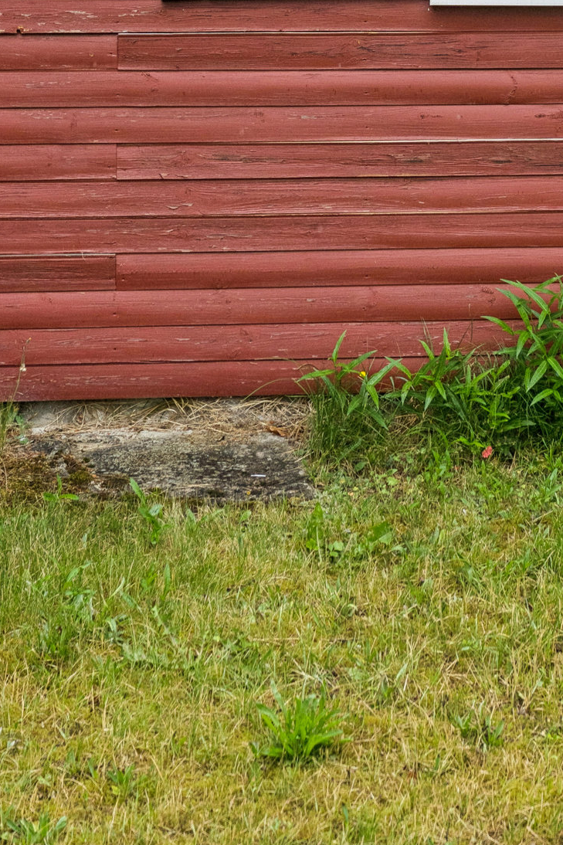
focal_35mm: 96
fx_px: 2253
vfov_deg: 19.9
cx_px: 491
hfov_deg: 14.1
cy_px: -168
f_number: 4
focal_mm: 35
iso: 640
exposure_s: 1/800
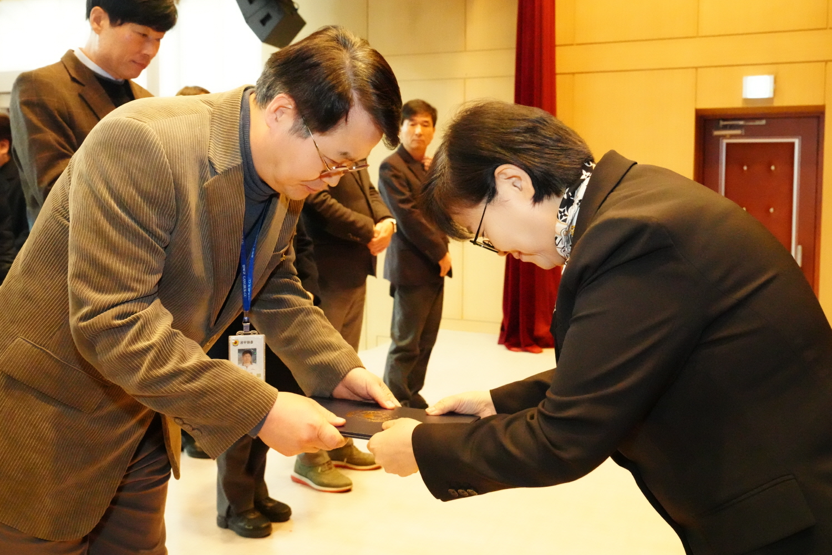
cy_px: 224
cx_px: 447
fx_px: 832
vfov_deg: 36.7
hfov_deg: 53.1
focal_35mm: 36
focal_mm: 30
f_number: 5.6
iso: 20000
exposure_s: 1/160
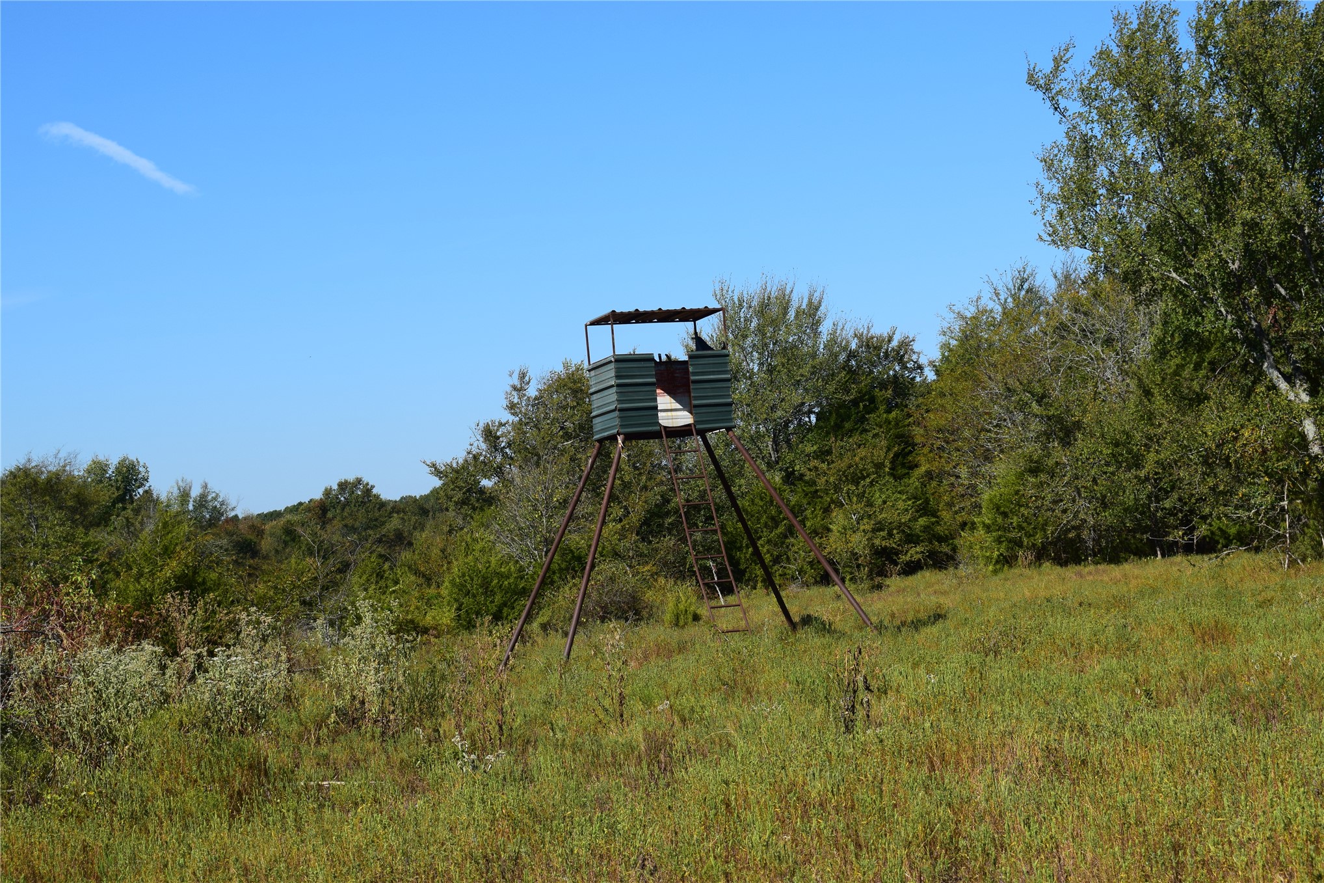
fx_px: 2482
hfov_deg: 29.9
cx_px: 662
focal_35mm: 68
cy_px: 442
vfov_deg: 20.2
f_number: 11
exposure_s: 1/500
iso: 280
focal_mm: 45
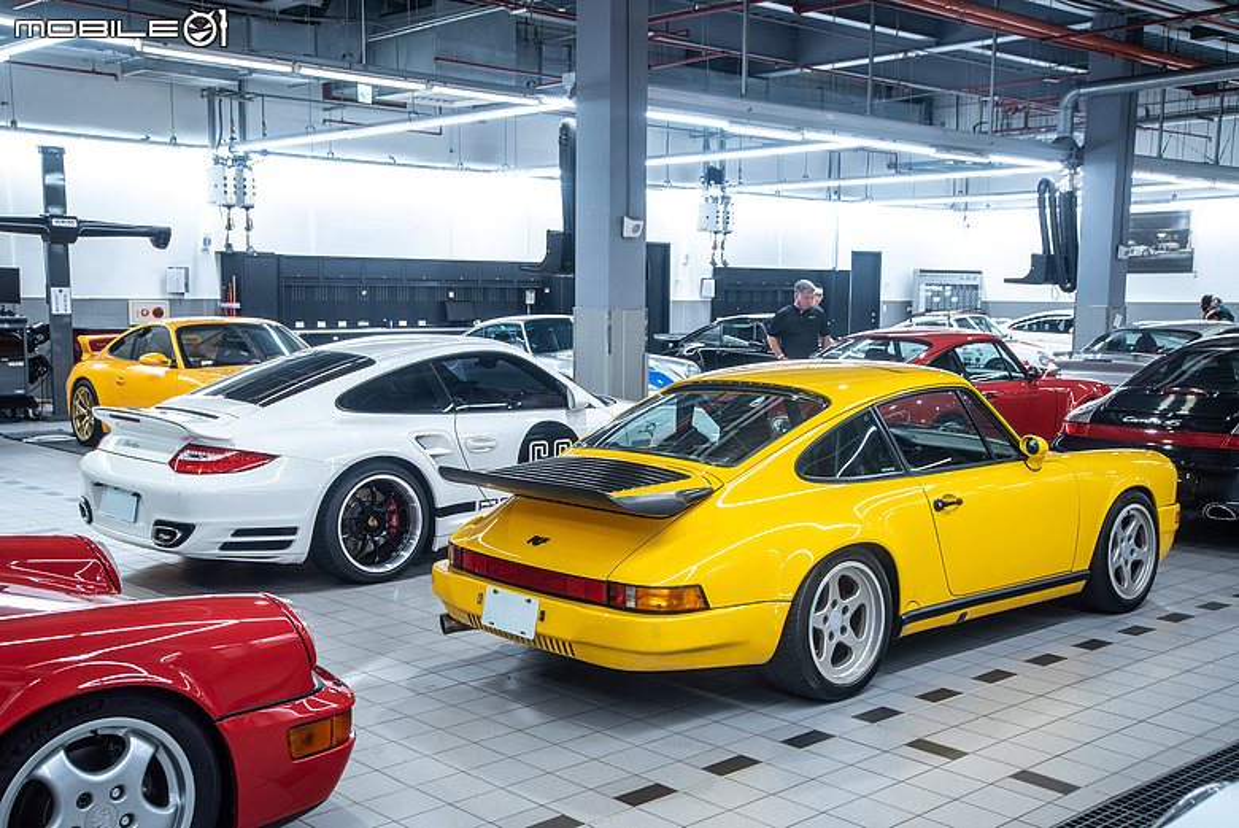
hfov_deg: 50.7
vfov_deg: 35.1
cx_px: 620
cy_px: 414
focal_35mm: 38
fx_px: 1309
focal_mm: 38
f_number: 4
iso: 2000
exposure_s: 1/60
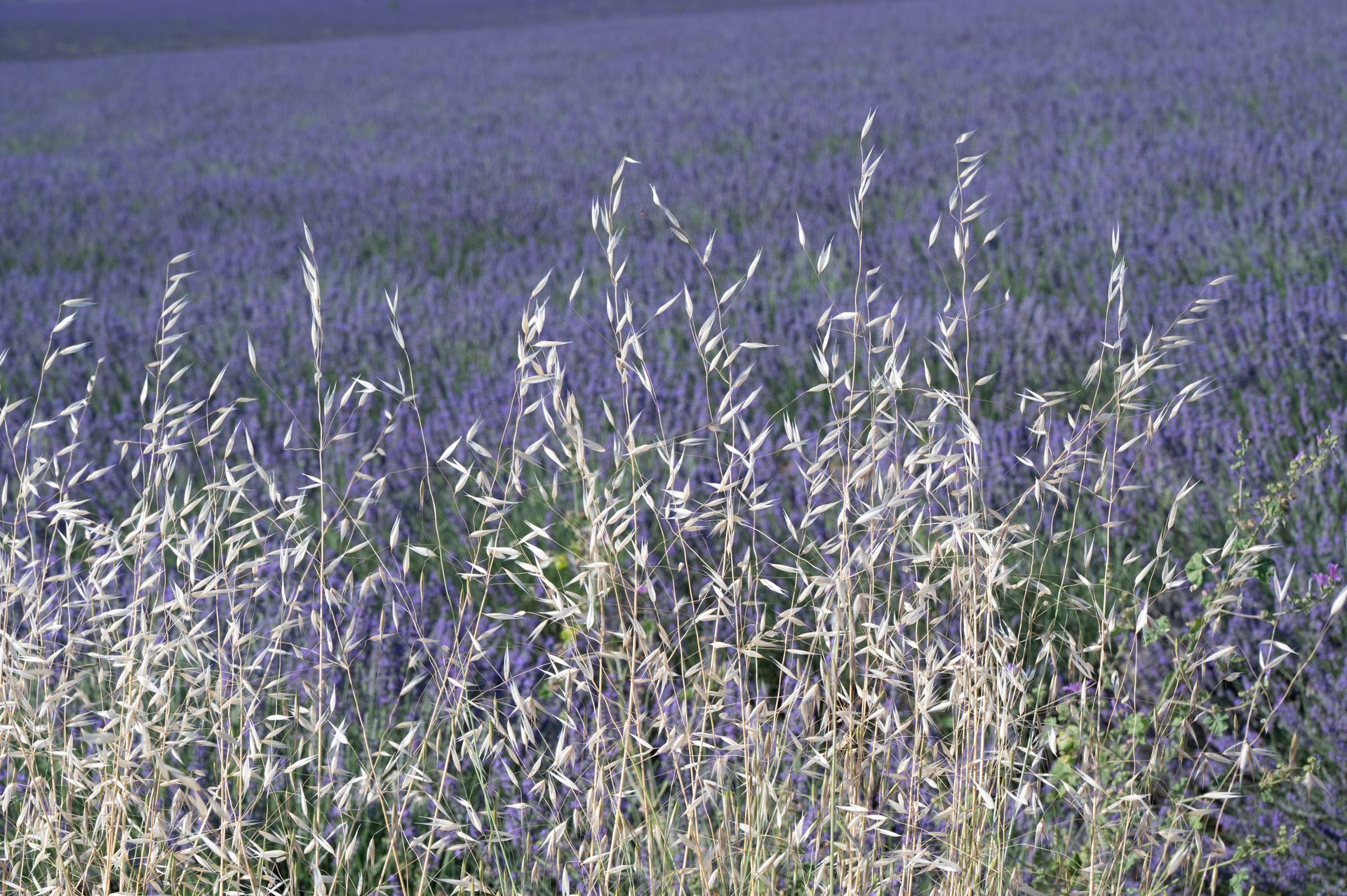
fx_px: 3066
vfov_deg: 16.6
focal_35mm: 82
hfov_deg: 24.8
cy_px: 448
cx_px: 674
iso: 1000
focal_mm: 82
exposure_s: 1/1000
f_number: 13
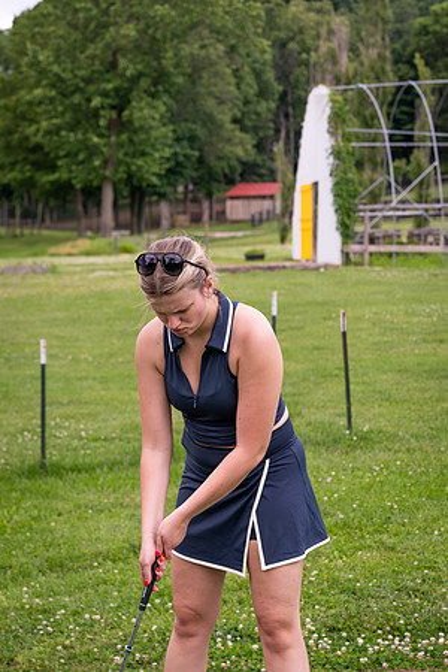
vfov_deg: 24.0
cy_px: 293
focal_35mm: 85
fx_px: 1578
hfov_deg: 16.1
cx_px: 151
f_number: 4.5
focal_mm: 50
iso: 125
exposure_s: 1/1000
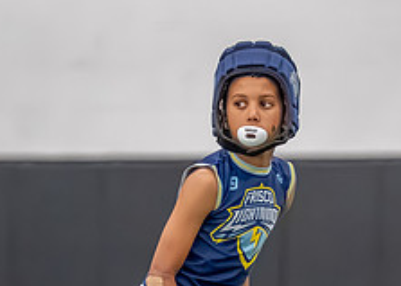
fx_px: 8559
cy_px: 383
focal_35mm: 752
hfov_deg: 2.7
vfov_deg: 1.9
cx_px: 237
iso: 6400
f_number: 2.8
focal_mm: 171
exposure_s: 1/1000
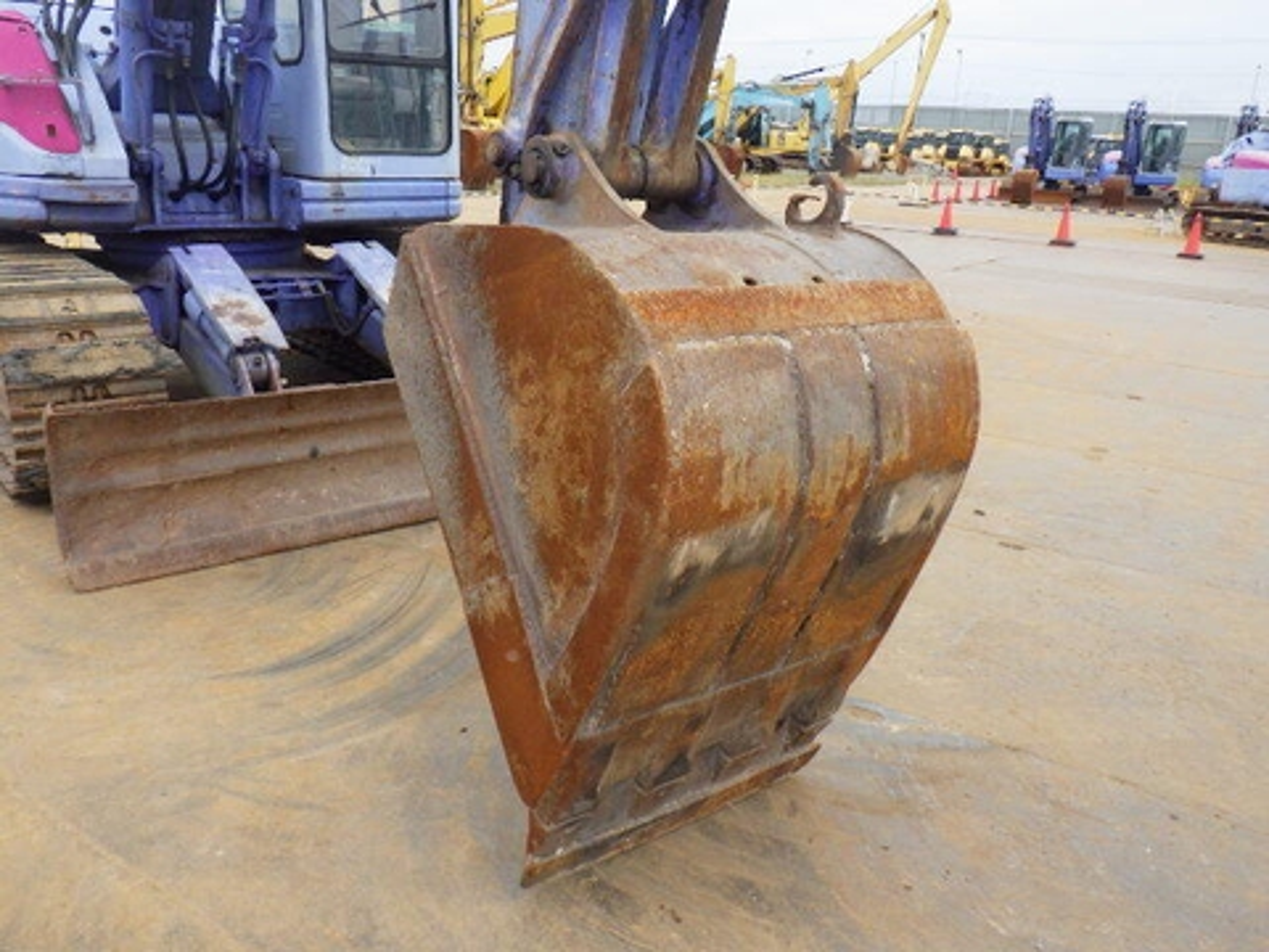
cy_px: 476
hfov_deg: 63.4
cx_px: 634
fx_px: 1026
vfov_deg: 49.7
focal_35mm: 28
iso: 250
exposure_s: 1/400
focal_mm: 5
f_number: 4.2
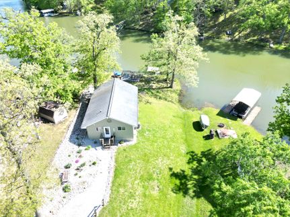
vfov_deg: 56.8
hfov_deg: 71.6
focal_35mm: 24
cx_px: 145
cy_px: 108
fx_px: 201
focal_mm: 6.72
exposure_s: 1/1250
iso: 100
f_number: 1.7
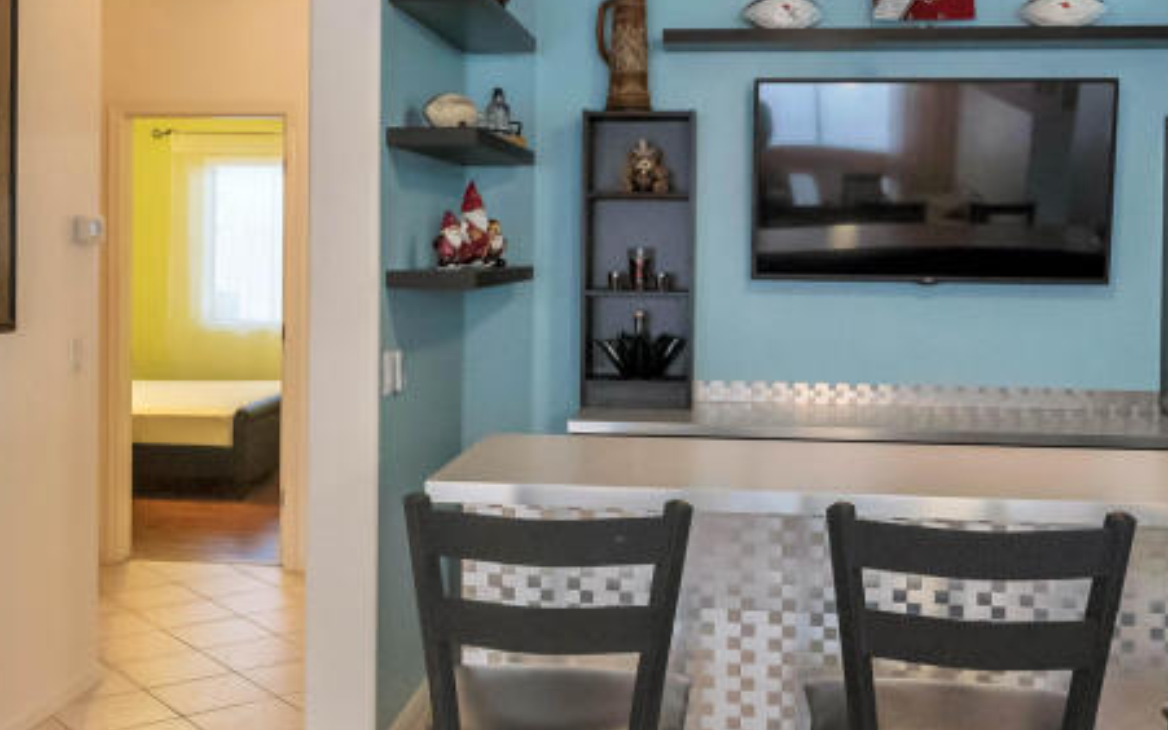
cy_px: 276
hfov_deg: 50.4
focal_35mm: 39
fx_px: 1242
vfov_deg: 32.6
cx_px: 562
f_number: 5.6
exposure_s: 1/100
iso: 3200
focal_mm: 15
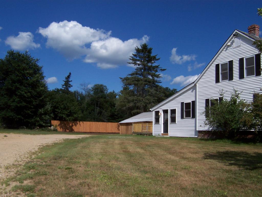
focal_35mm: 36
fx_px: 272
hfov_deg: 51.4
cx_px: 131
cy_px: 98
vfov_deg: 39.7
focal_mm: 5.6
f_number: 5.6
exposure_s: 1/1000
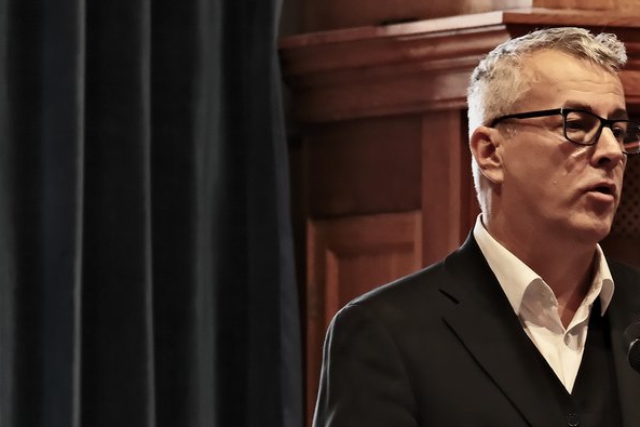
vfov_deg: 2.8
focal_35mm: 494
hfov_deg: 4.2
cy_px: 407
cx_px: 637
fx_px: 8779
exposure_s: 1/50
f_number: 6.2
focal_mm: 152.6
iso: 3200
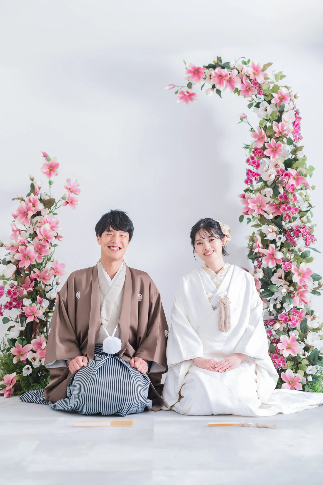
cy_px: 242
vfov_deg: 39.6
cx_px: 162
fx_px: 674
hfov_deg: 27.0
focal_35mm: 50
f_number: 2.5
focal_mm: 50
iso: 160
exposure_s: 1/160
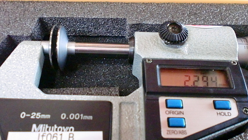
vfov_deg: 30.4
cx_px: 122
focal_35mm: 39
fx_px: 256
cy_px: 78
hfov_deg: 51.6
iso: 800
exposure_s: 1/60
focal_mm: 6.3
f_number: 3.1
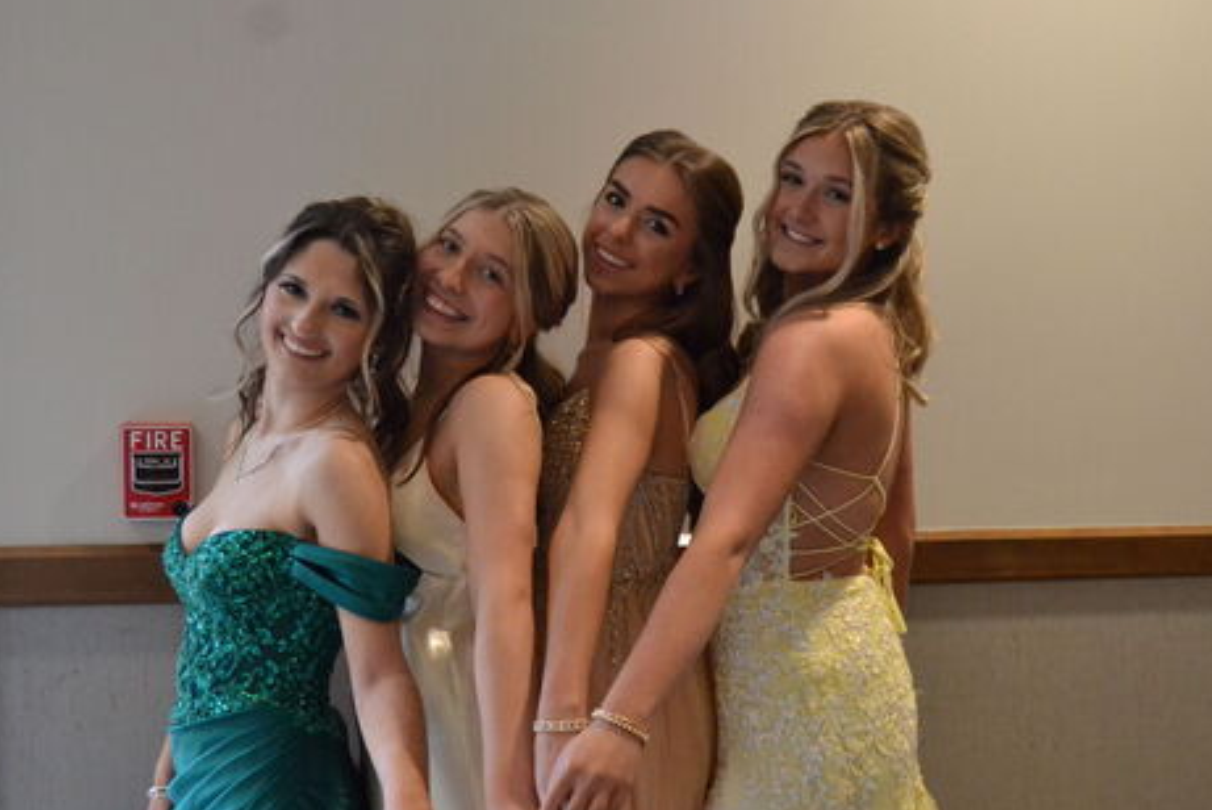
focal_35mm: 52
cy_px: 476
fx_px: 1752
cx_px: 580
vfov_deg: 26.0
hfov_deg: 38.2
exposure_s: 1/125
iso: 3200
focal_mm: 26
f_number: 4.2
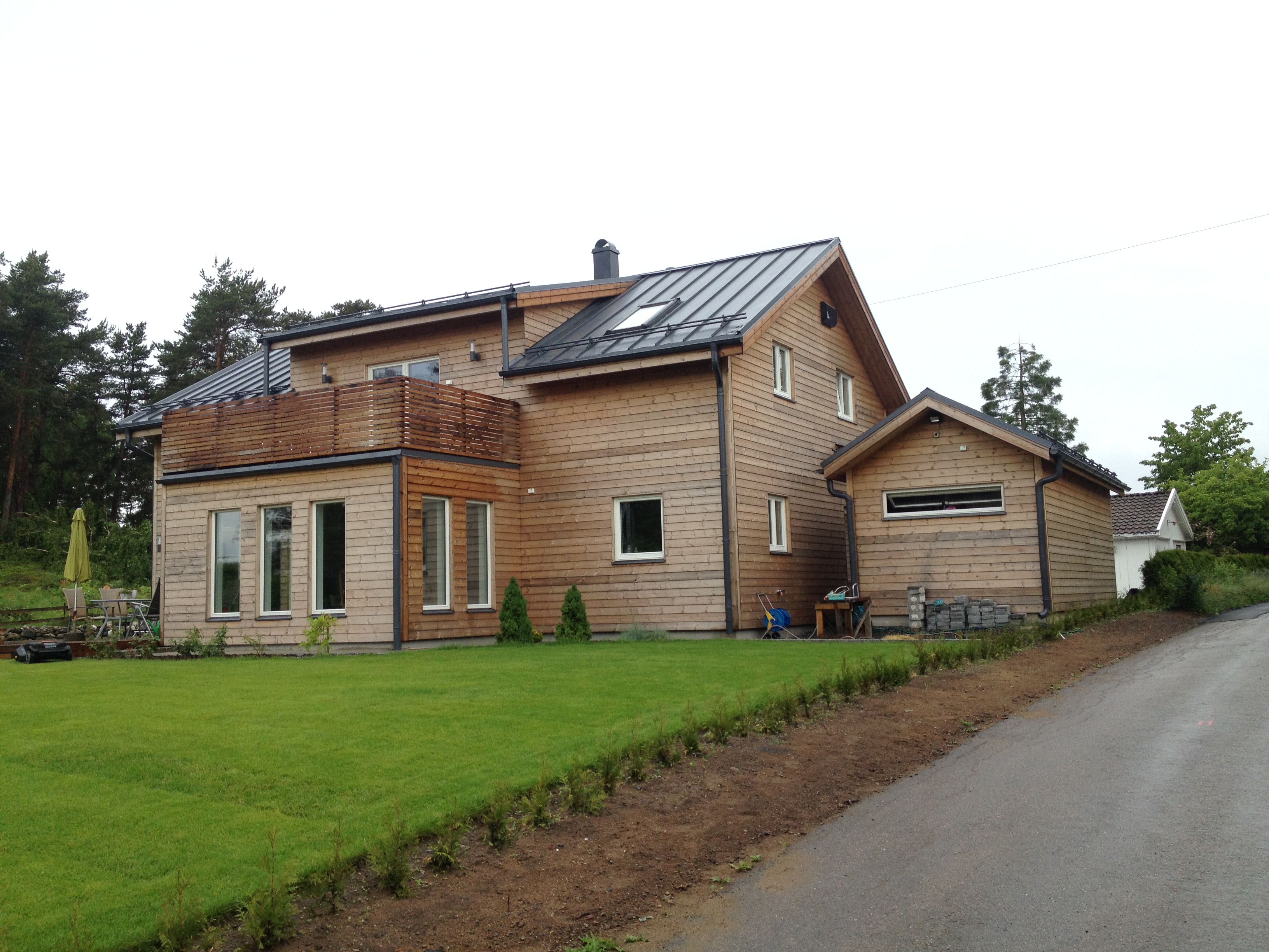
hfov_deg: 52.6
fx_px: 1283
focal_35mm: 35
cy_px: 476
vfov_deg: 40.7
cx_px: 634
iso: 50
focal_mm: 4.28
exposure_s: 1/205
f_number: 2.4
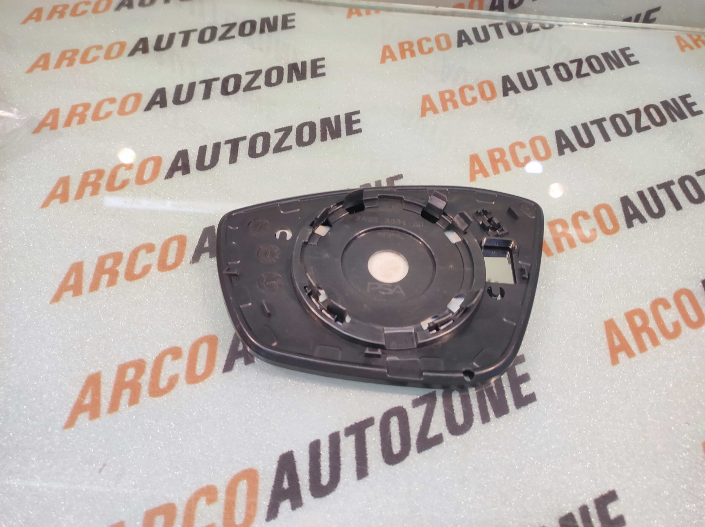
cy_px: 264
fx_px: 346
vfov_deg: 74.7
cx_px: 352
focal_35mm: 17
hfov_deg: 91.1
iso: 172
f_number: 1.79
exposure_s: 1/33
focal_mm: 4.74
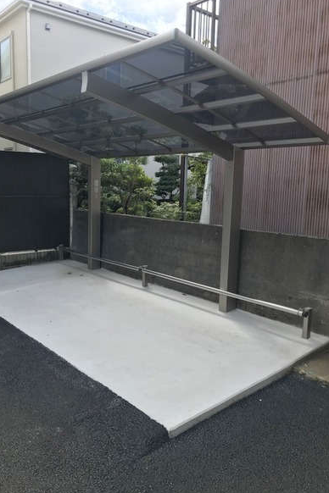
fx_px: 411
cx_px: 142
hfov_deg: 43.5
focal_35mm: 30
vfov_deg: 61.9
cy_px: 242
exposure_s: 1/778
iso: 20
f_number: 1.8
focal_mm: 3.99
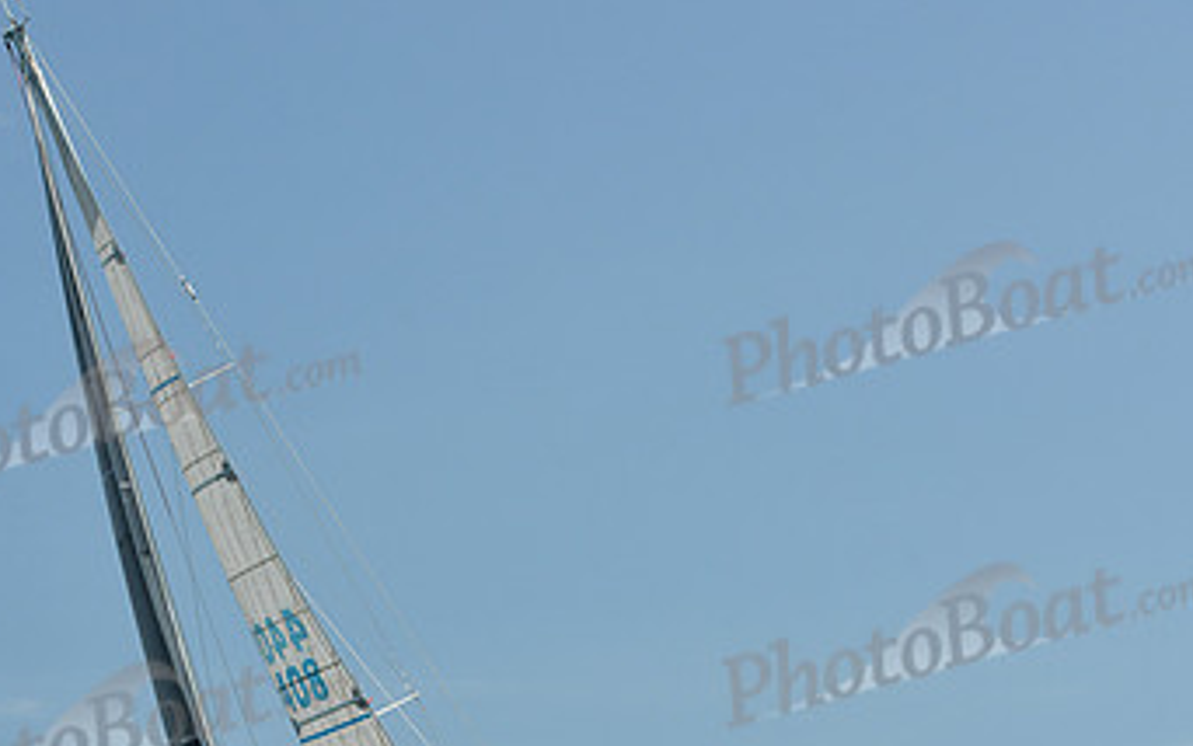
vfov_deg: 10.7
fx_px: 3935
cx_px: 542
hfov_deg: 17.2
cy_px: 868
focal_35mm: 121
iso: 320
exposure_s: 1/640
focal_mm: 70
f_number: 6.3
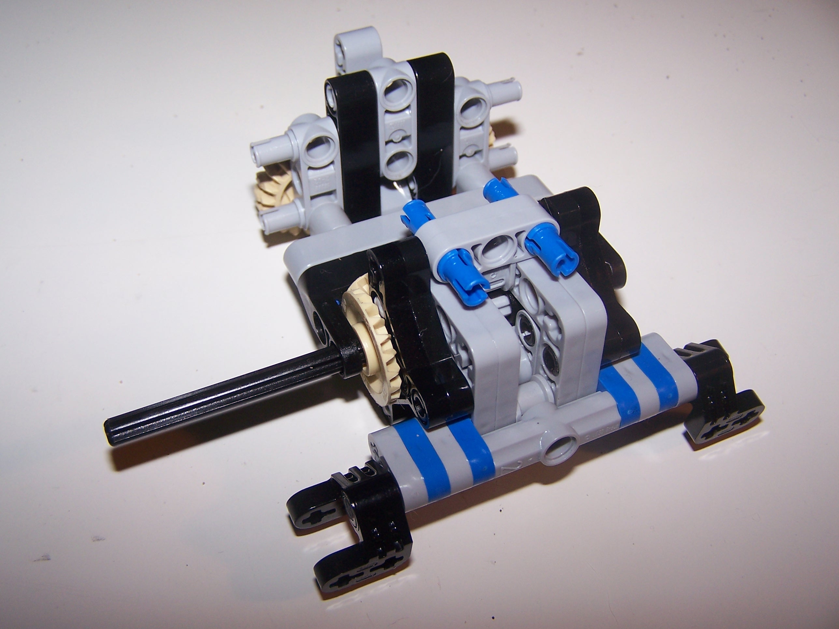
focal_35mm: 38
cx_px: 420
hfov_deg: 49.0
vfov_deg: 37.7
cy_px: 314
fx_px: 921
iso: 80
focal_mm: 6.3
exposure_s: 1/60
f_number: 2.8
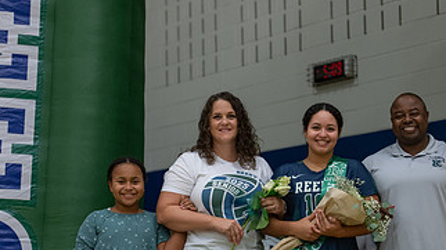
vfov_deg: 11.1
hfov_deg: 19.7
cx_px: 329
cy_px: 226
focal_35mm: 108
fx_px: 1277
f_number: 1.8
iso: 800
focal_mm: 50
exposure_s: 1/320
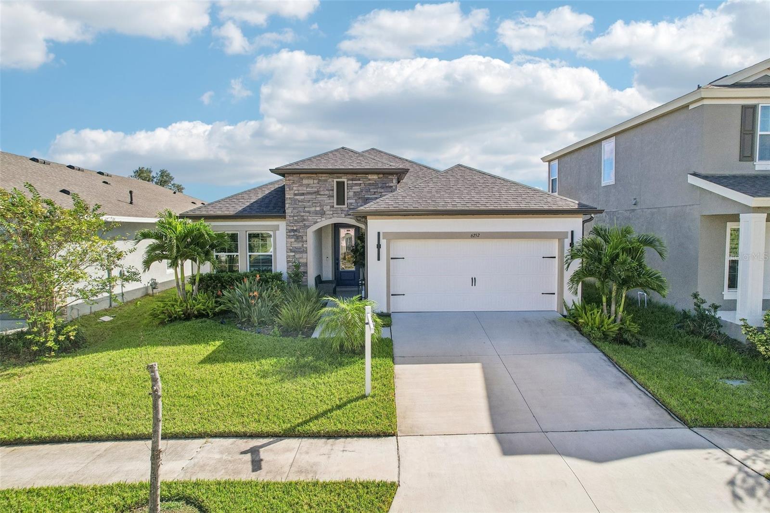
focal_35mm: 22
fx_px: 470
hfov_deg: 78.6
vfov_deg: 57.2
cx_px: 385
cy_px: 256
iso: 100
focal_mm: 8.4
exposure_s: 1/640
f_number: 2.8
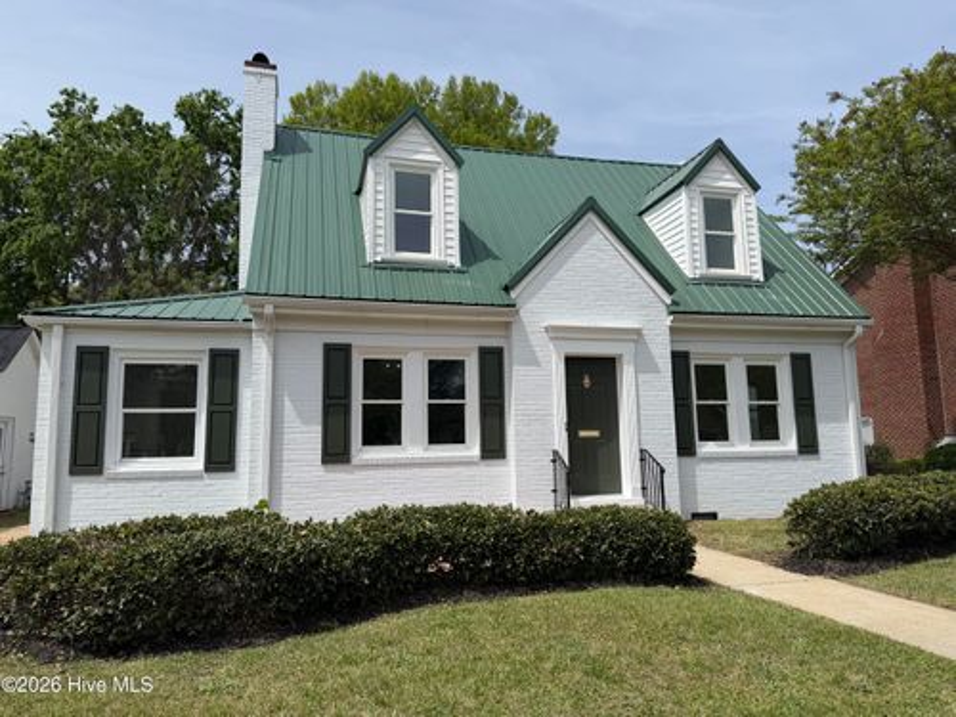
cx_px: 478
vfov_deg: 56.8
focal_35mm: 24
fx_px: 663
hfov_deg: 71.6
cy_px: 358
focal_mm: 6.76
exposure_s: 1/6711
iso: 80
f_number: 1.78
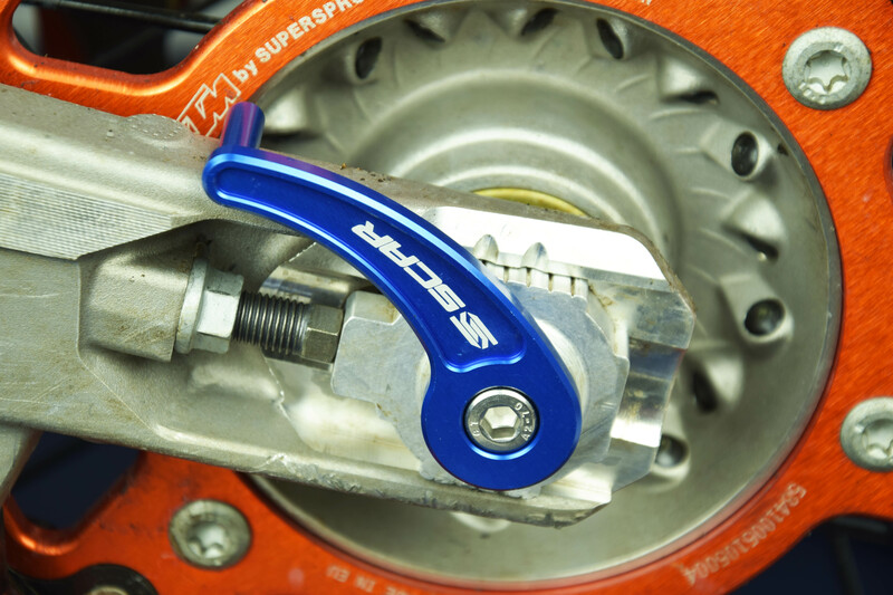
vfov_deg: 8.7
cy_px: 298
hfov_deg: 13.0
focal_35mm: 158
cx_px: 446
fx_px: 3906
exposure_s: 1/30
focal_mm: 105
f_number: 8
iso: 100
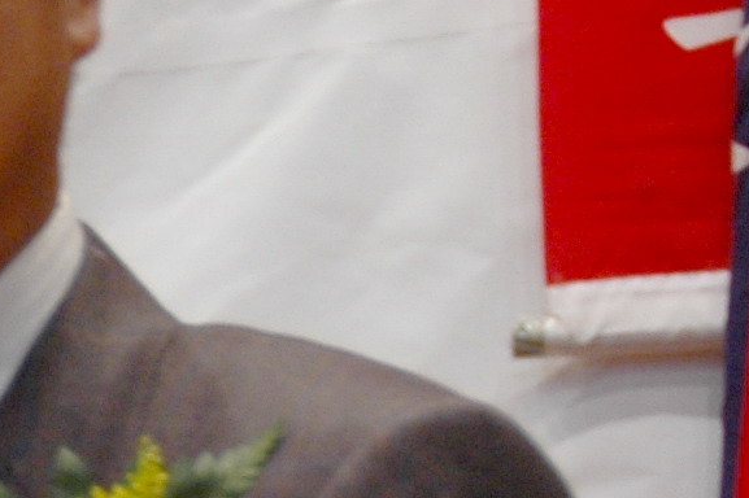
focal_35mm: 469
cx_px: -1027
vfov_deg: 2.9
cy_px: 778
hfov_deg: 4.3
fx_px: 9752
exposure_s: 1/25
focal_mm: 60
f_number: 5
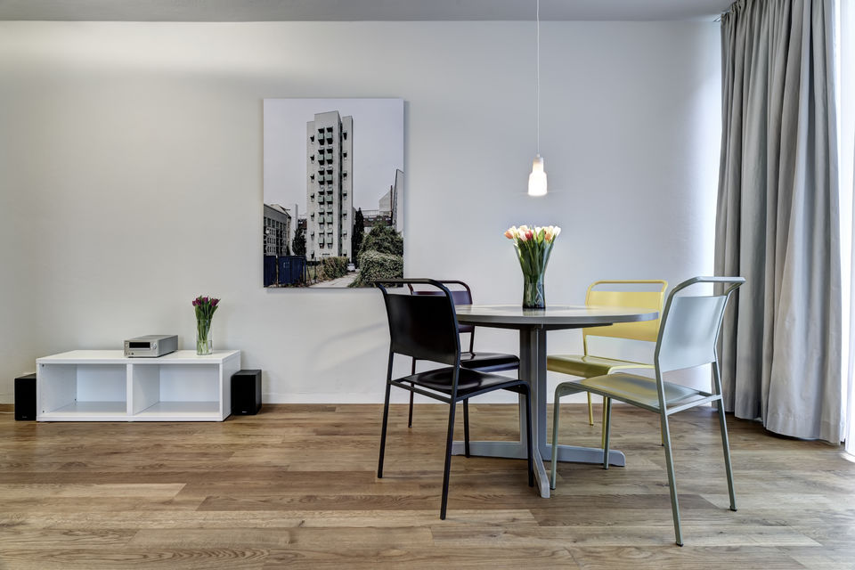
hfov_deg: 84.0
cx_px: 428
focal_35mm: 20
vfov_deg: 61.9
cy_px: 285
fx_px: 475
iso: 125
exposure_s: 2.5
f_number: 11
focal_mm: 20
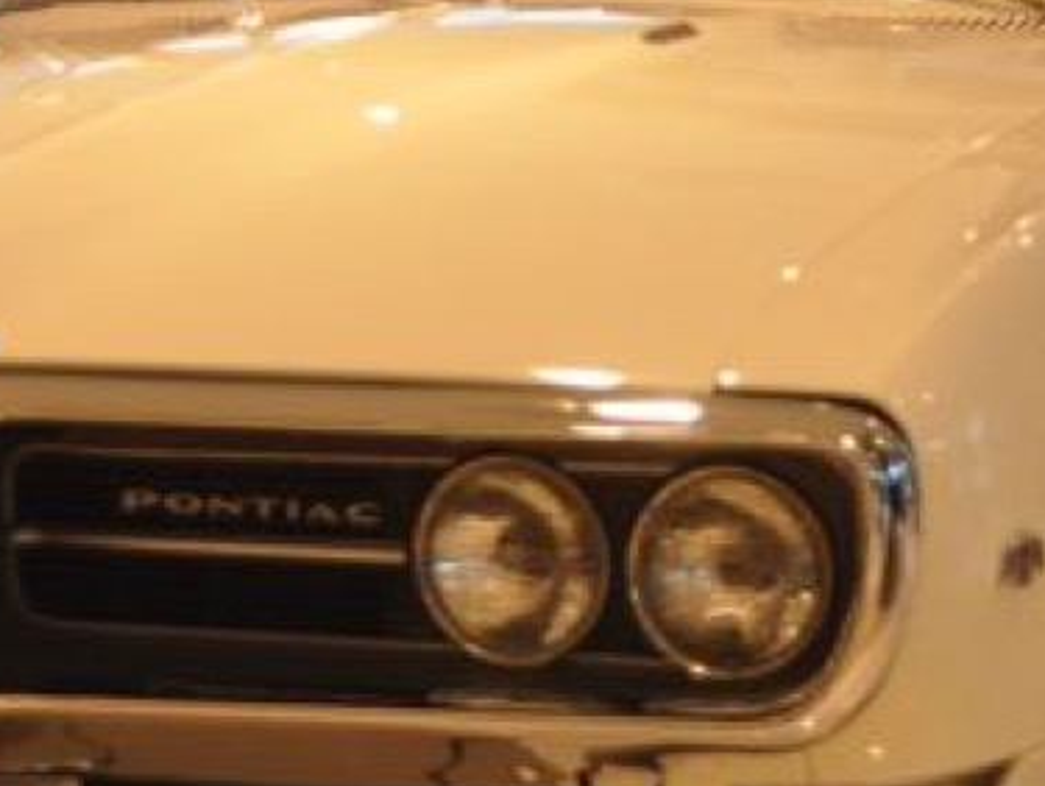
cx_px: 588
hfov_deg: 12.7
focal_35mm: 156
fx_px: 4708
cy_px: 89
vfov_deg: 9.5
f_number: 5.6
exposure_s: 1/30
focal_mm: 29
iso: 320
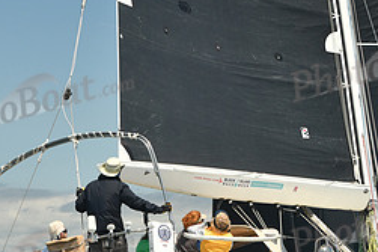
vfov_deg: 8.5
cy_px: 162
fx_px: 1700
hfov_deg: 12.7
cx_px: 214
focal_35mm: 162
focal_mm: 70
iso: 320
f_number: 7.1
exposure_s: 1/640
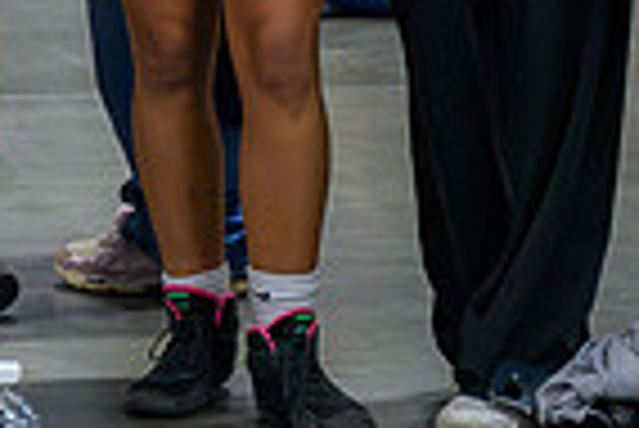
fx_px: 6858
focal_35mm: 386
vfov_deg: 3.6
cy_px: -193
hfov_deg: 5.3
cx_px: 199
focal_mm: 70
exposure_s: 1/500
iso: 12800
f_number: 3.5
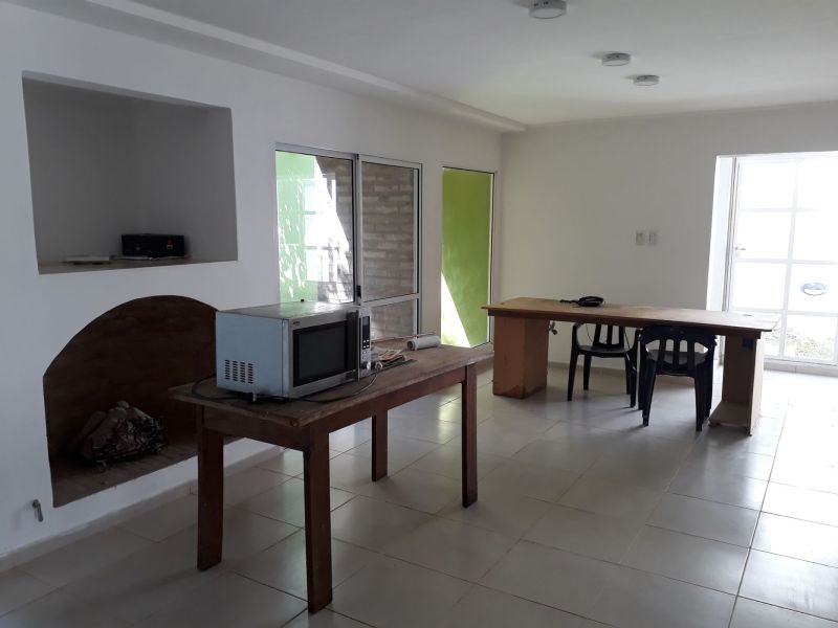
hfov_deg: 65.3
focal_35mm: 27
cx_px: 419
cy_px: 314
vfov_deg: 51.4
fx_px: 654
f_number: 1.9
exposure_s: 1/100
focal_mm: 3.6
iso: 80
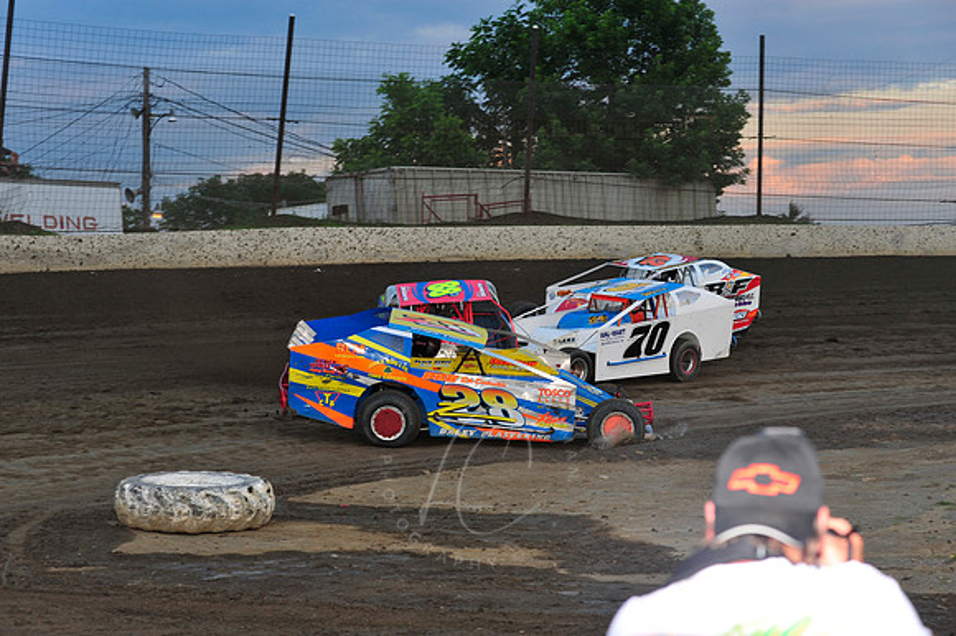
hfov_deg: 22.2
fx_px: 2442
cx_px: 478
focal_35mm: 92
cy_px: 318
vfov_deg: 14.8
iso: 640
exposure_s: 1/320
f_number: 6.3
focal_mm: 92
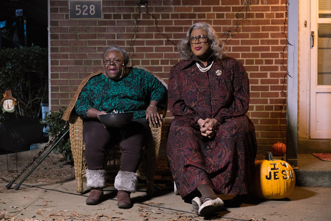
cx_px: 166
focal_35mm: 61
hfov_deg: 32.9
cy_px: 110
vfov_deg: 22.3
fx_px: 561
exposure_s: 1/60
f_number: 4
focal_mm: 40.7
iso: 6400
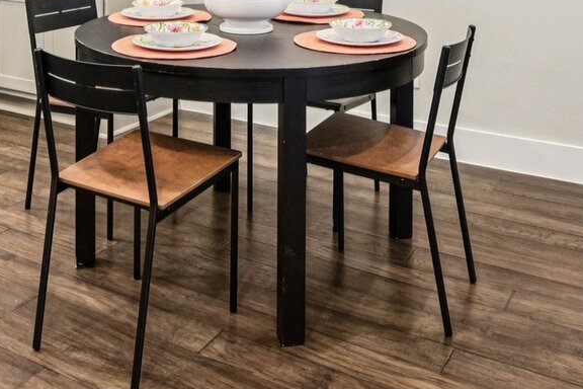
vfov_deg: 25.8
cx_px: 249
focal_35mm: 45
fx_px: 729
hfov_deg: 43.5
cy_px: -109
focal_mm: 16
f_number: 8
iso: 3600
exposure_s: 1/15
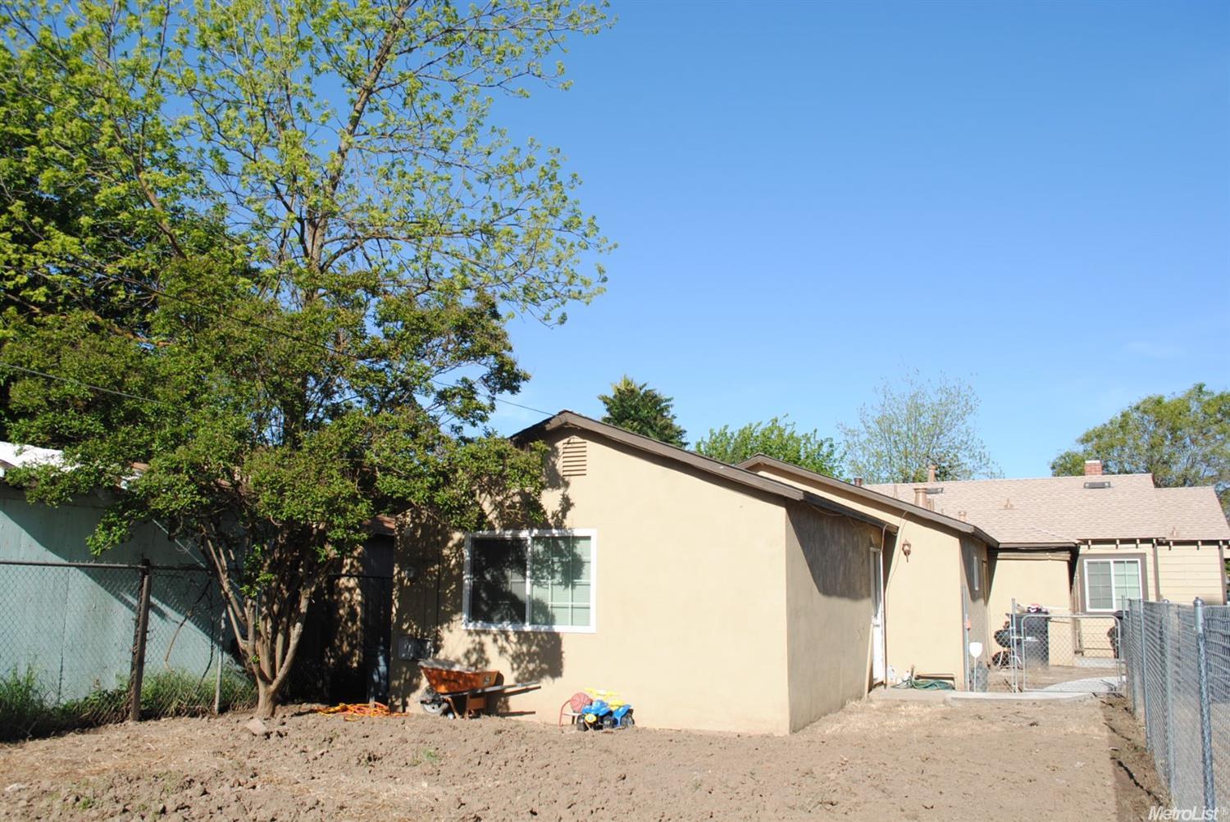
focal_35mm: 30
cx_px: 615
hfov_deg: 61.9
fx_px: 1026
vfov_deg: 43.7
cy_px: 411
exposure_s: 1/250
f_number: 8
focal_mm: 20
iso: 100
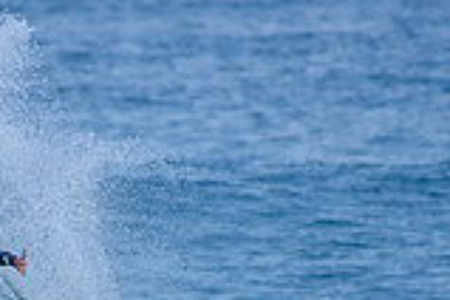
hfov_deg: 1.1
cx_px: -54
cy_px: 403
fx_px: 22823
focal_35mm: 1826
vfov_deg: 0.8
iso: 220
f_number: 5.6
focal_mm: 500
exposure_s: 1/2000
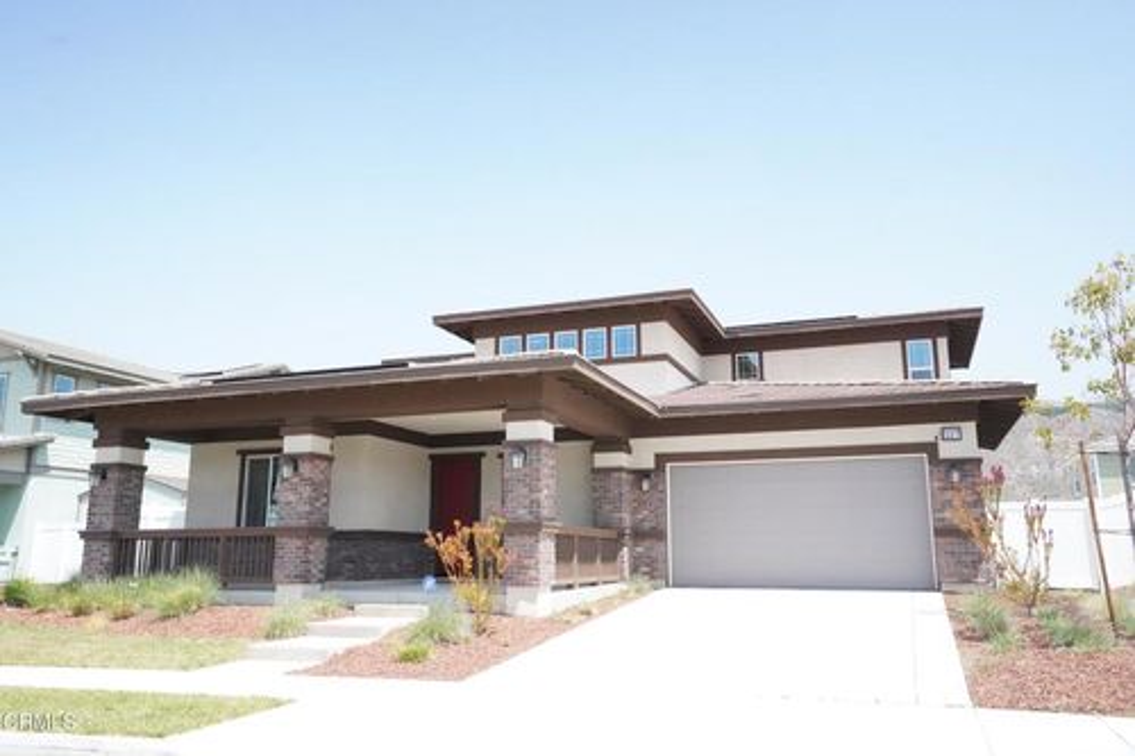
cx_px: 568
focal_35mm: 29
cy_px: 378
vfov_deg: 44.9
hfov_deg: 63.7
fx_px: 914
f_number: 8
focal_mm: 29
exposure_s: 1/8000
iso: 12800
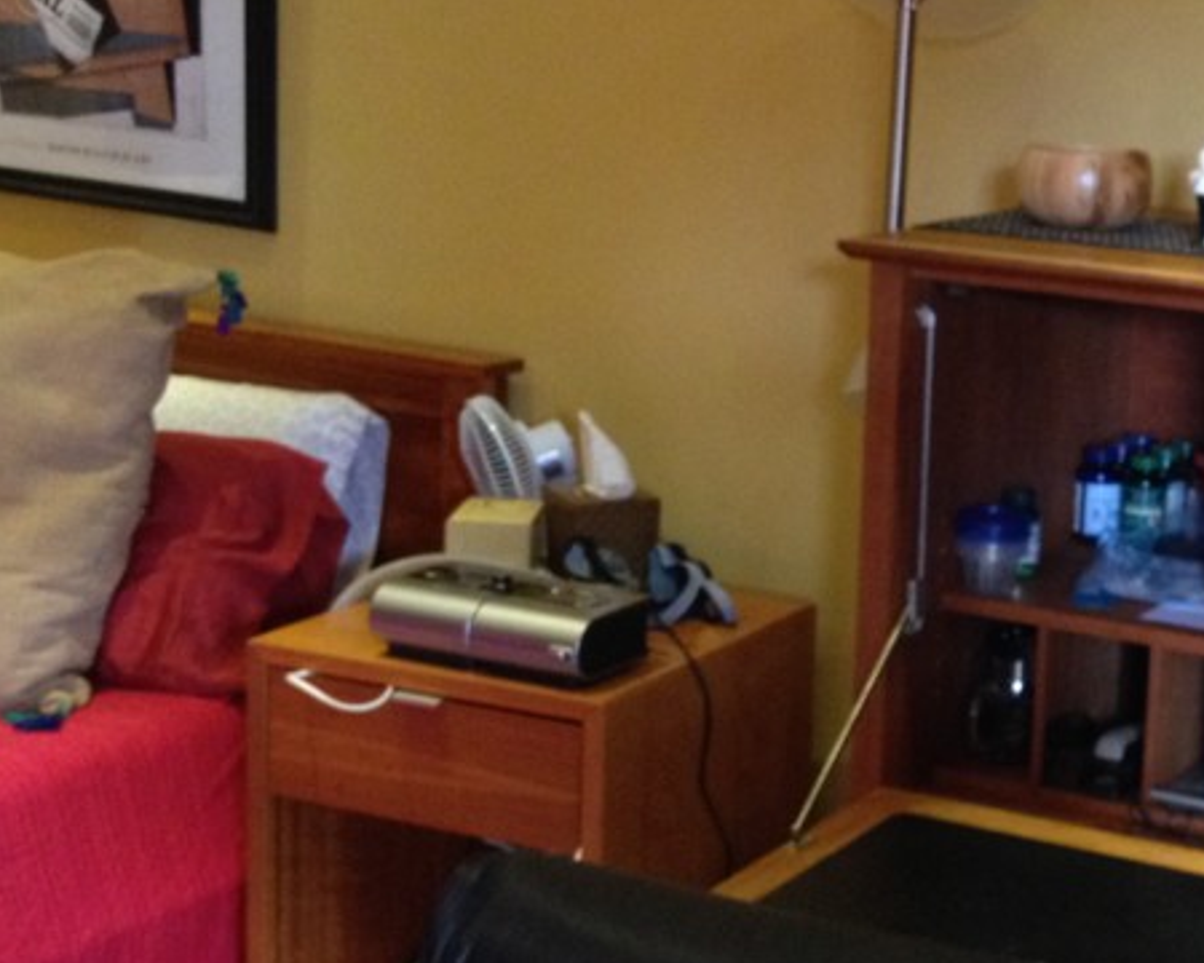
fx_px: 2708
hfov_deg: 24.2
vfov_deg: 20.2
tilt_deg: -10.6
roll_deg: -3.7
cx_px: 1118
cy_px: 439
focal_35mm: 76
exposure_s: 1/20
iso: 320
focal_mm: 4.28
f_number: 2.4
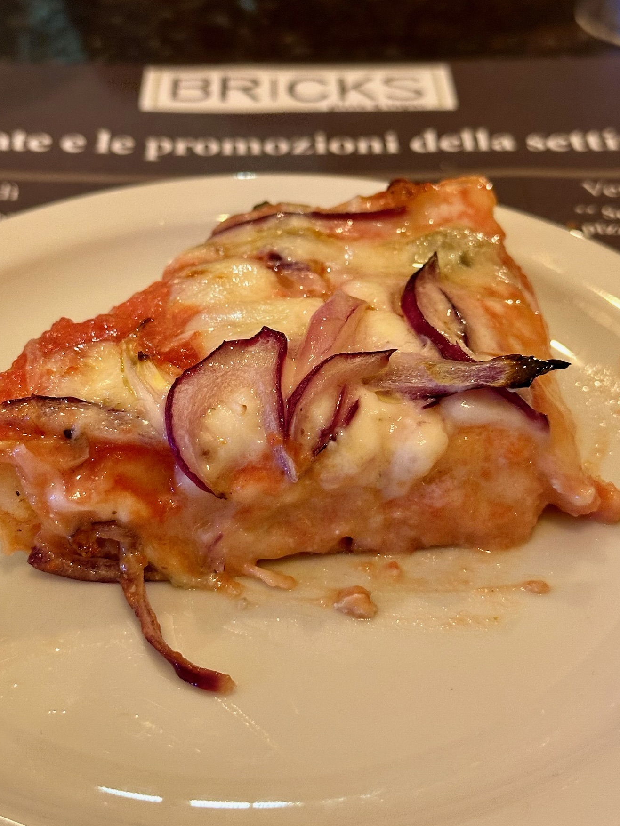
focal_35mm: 56
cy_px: 410
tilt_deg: -37.5
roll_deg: +0.0
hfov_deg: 26.1
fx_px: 1337
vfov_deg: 34.3
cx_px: 298
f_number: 1.78
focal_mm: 6.86
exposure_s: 1/33
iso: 320
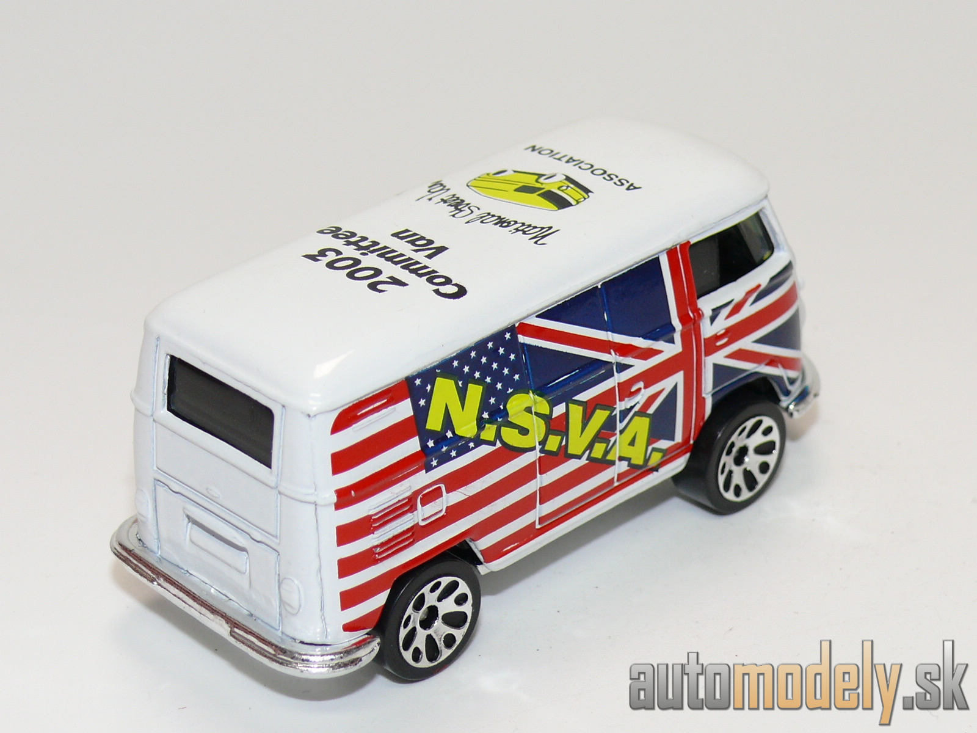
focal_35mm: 102
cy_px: 366
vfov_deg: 14.5
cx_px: 488
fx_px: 2879
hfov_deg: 19.3
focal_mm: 13.3
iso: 100
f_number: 4
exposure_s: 1/30
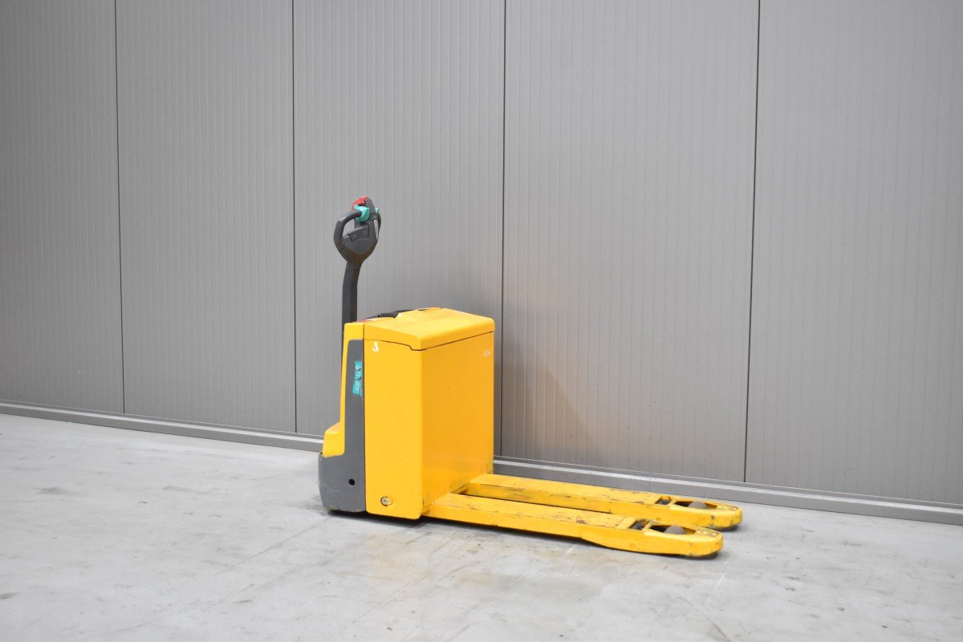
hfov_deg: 47.9
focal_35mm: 40
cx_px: 482
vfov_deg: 33.0
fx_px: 1083
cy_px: 321
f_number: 4.5
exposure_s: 1/50
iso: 1600
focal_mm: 27
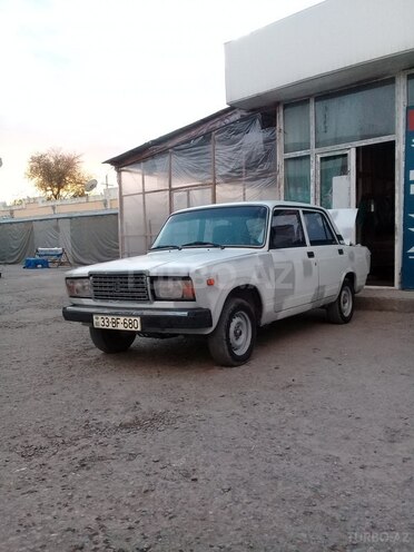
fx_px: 494
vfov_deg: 58.4
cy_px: 276
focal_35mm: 31
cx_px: 207
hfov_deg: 45.4
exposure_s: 1/100
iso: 125
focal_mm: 3.3
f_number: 2.2
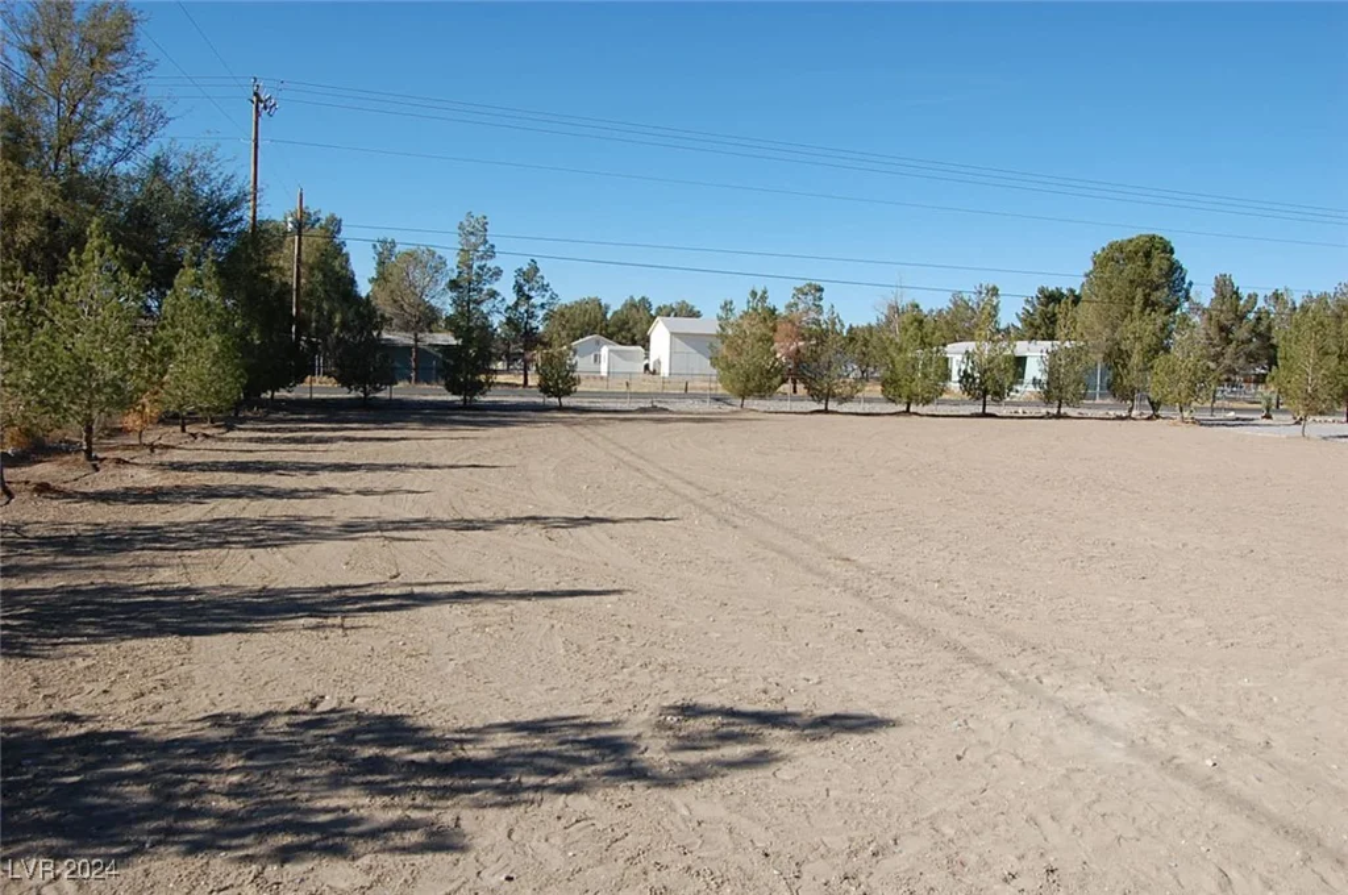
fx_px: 1010
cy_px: 448
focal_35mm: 27
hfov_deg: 67.4
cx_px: 674
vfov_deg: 47.8
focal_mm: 18
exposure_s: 1/320
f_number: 9
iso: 200
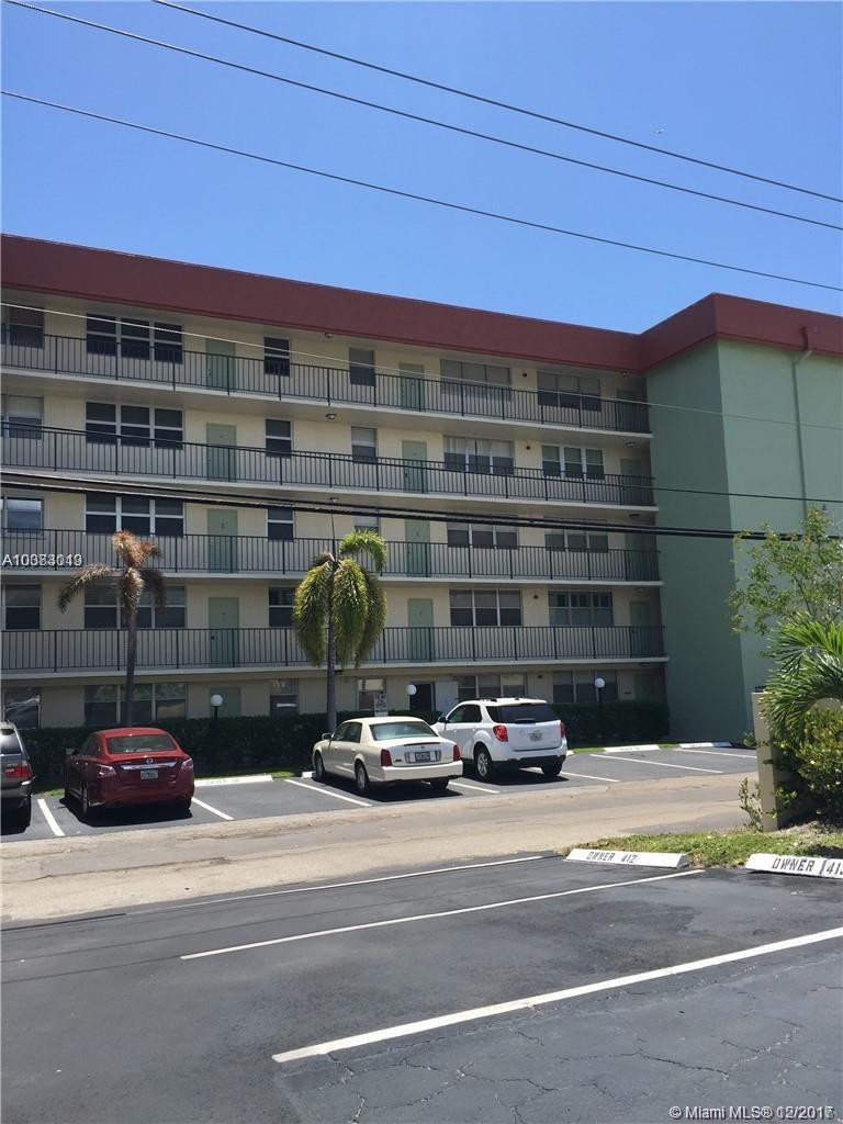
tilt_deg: +9.2
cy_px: 562
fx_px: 942
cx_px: 422
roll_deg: +1.7
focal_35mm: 29
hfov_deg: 48.2
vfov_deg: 61.7
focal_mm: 4.15
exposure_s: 1/1647
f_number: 2.2
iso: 32
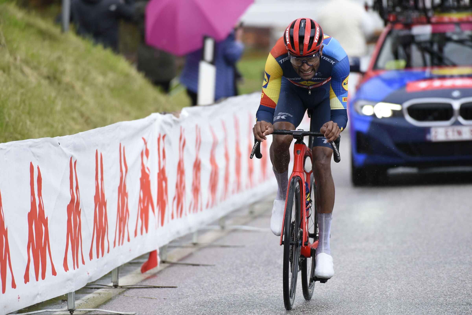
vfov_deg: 2.8
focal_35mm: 500
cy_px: 158
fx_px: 6558
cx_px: 236
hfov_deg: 4.1
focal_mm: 500
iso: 1600
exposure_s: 1/2000
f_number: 6.3
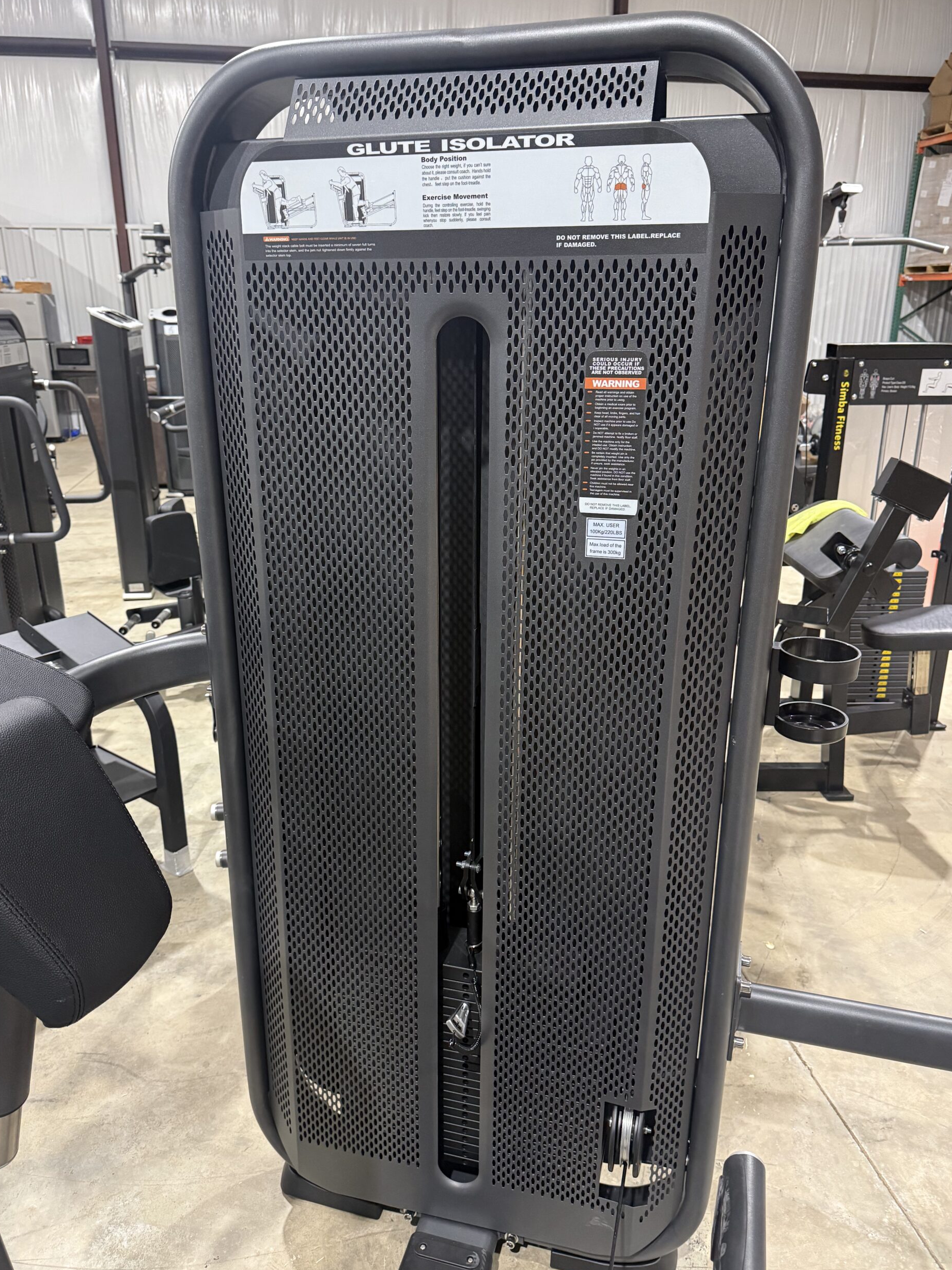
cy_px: 639
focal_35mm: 25
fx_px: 917
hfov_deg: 54.9
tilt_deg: -19.1
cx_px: 466
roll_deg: -1.0
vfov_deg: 69.4
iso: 320
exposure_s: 1/60
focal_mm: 6.76
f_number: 1.78
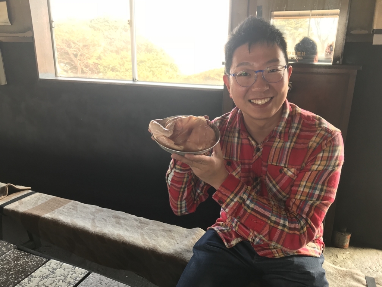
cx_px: 191
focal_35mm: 28
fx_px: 309
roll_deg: -0.6
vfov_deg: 49.7
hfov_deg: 63.4
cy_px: 144
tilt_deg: -16.3
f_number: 1.8
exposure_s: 1/40
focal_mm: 3.99
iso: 25
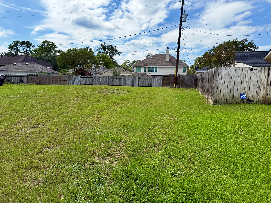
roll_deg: -1.4
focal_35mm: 24
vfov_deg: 56.8
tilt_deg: -5.7
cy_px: 102
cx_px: 136
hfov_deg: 71.6
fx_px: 188
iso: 100
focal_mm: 6.76
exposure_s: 1/4975
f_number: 1.78
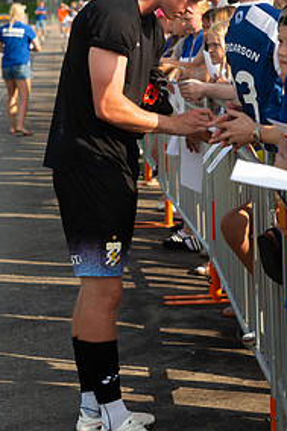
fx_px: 1329
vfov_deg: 18.3
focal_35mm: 111
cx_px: 191
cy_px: 96
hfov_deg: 12.3
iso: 450
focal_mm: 70
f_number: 4
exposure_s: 1/1600
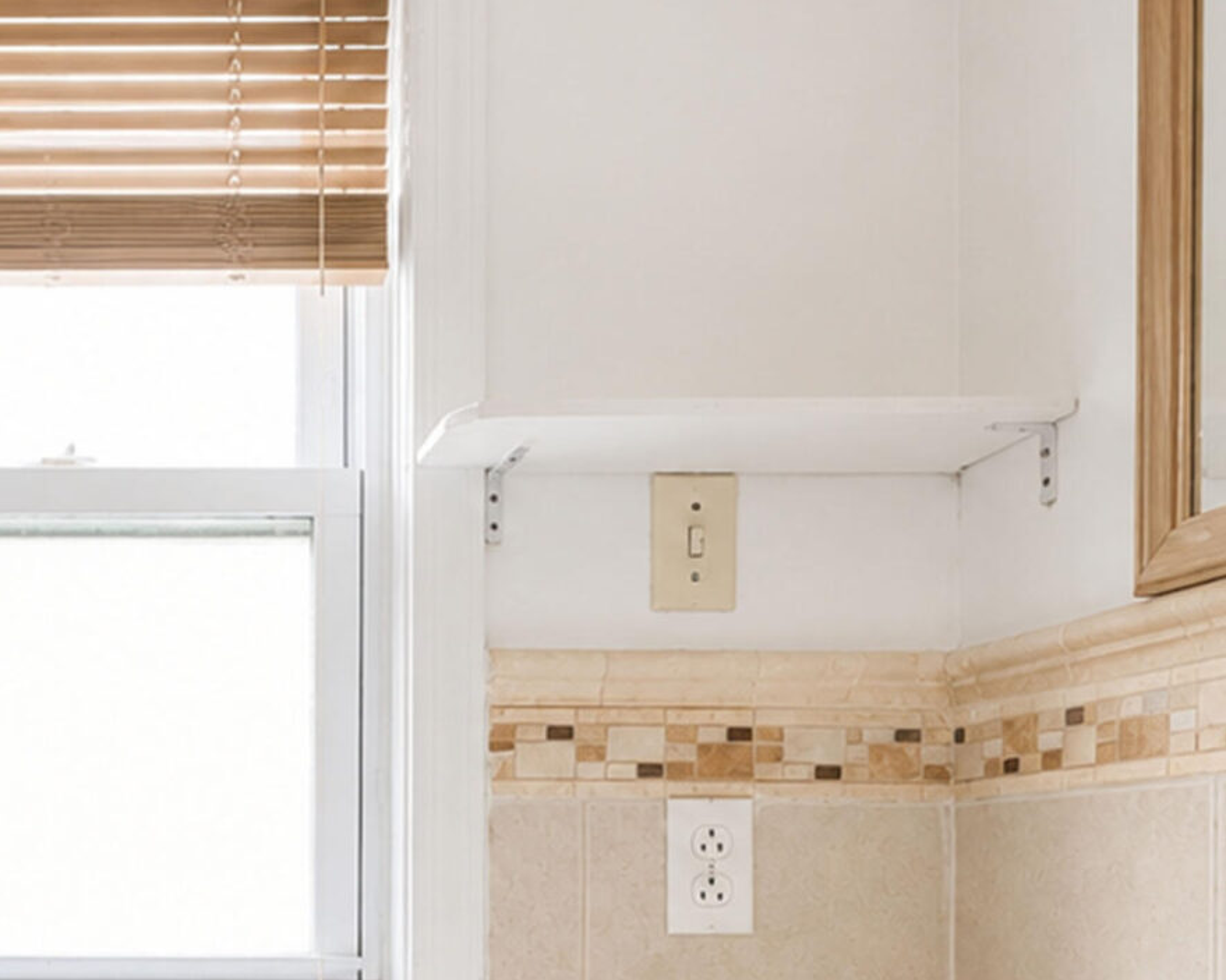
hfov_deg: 39.6
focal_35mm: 41
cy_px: 889
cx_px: 10
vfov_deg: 34.4
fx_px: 1488
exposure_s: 1/30
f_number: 3.2
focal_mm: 10
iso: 2000
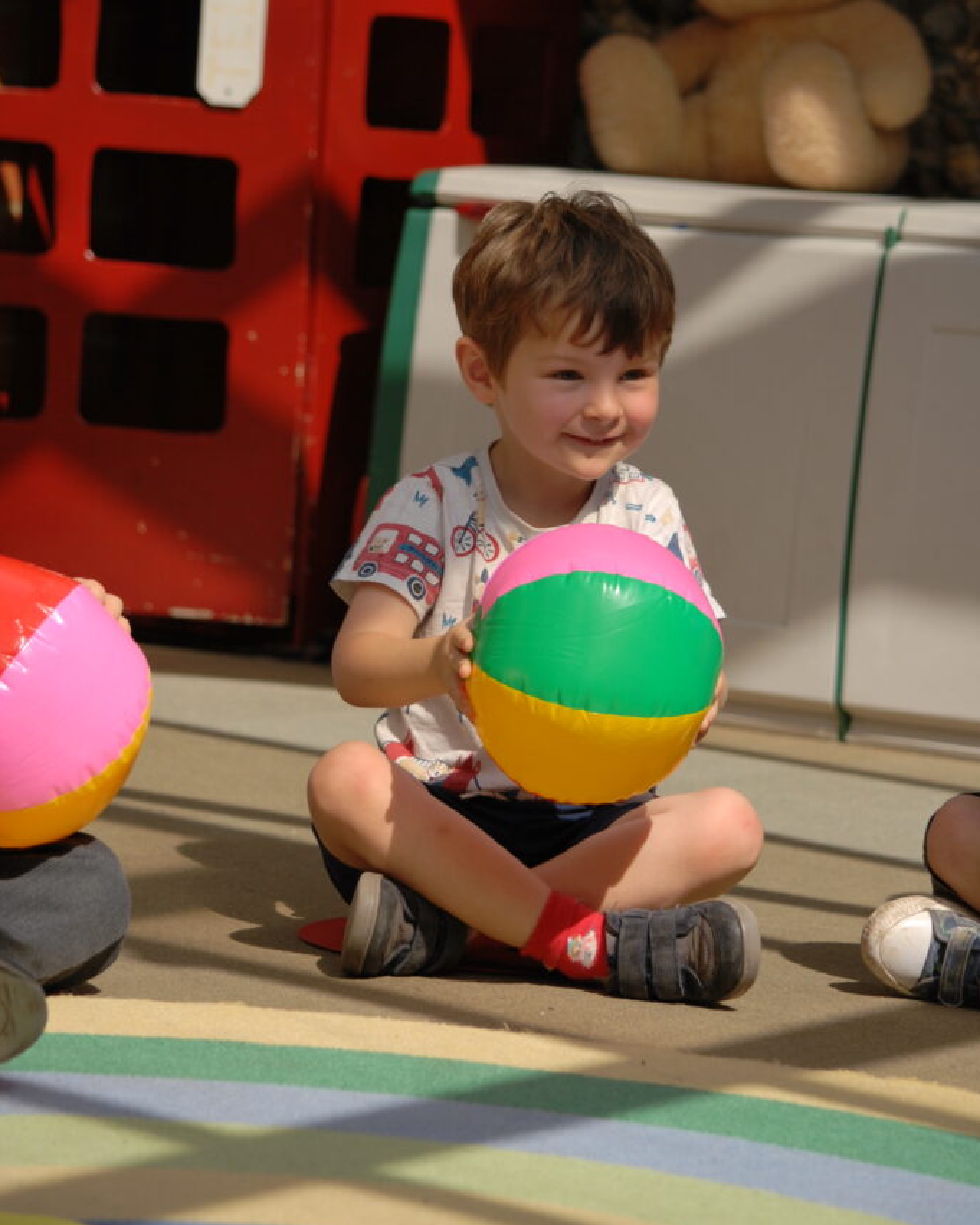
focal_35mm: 146
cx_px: 491
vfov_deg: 13.2
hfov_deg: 10.6
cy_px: 560
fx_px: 5292
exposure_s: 1/500
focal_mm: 86
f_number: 4.8
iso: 140
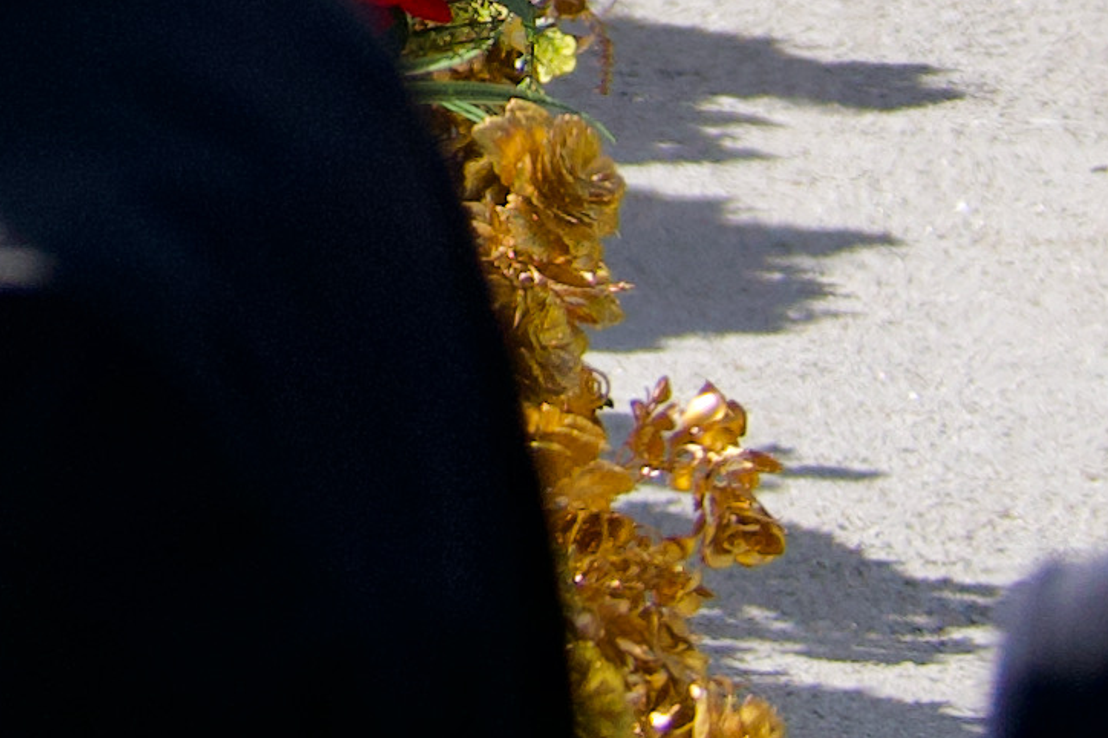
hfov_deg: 1.7
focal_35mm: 1232
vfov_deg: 1.1
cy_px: -1292
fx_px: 37899
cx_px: -1188
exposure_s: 1/1000
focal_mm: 100
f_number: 4
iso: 200
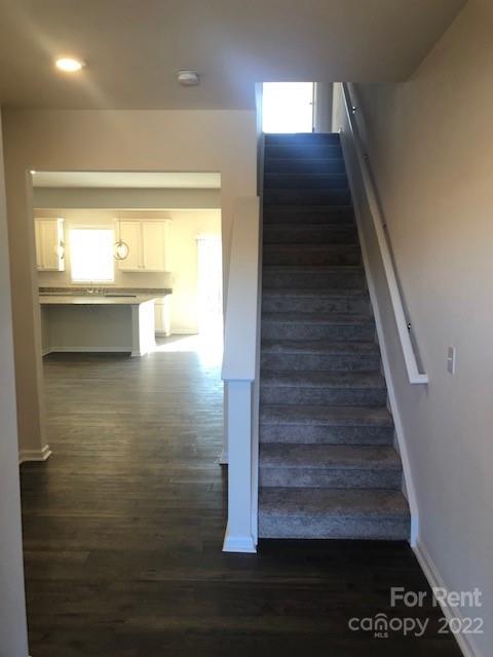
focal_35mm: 28
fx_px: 532
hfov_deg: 49.7
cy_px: 328
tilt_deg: -6.9
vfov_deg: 63.4
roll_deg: -0.9
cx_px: 246
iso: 20
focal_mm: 3.99
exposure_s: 1/30
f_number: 1.8
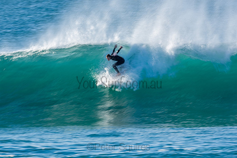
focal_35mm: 750
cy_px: 79
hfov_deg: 2.7
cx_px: 118
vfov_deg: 1.8
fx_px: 4938
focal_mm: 500
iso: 100
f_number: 20
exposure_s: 1/40
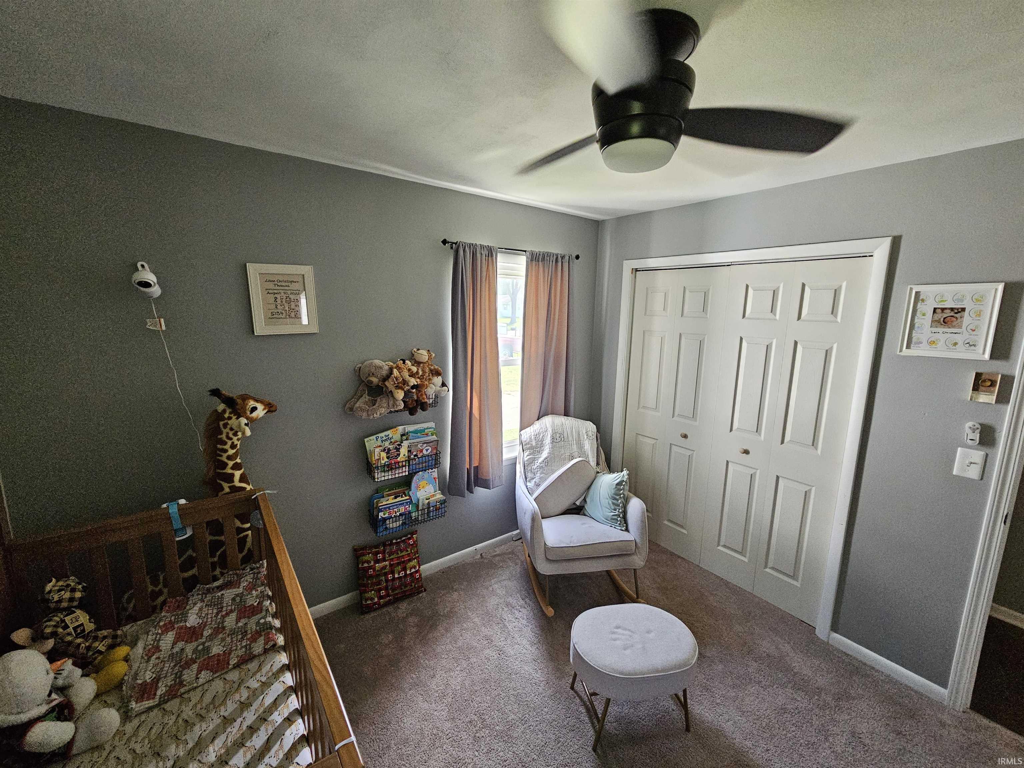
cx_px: 512
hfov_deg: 106.2
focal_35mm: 13
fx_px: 385
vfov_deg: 89.9
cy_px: 384
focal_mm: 2.2
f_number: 2.2
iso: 500
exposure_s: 1/100
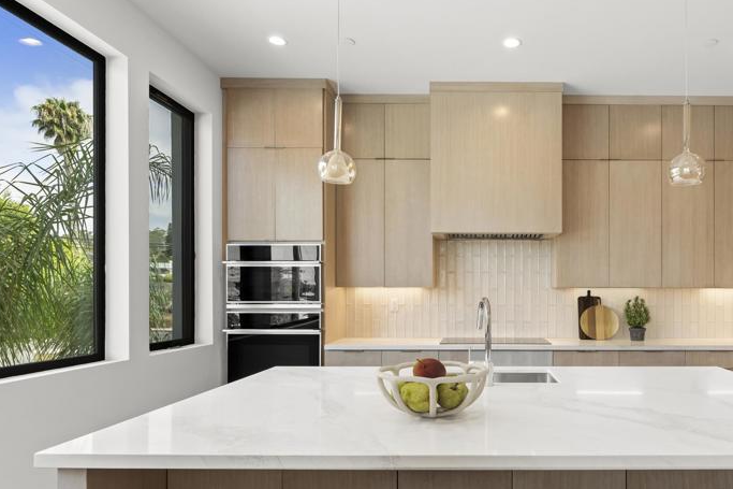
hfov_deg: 71.4
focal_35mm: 24
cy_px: 275
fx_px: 489
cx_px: 493
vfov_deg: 53.0
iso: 500
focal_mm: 16
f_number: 8
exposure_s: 1/25
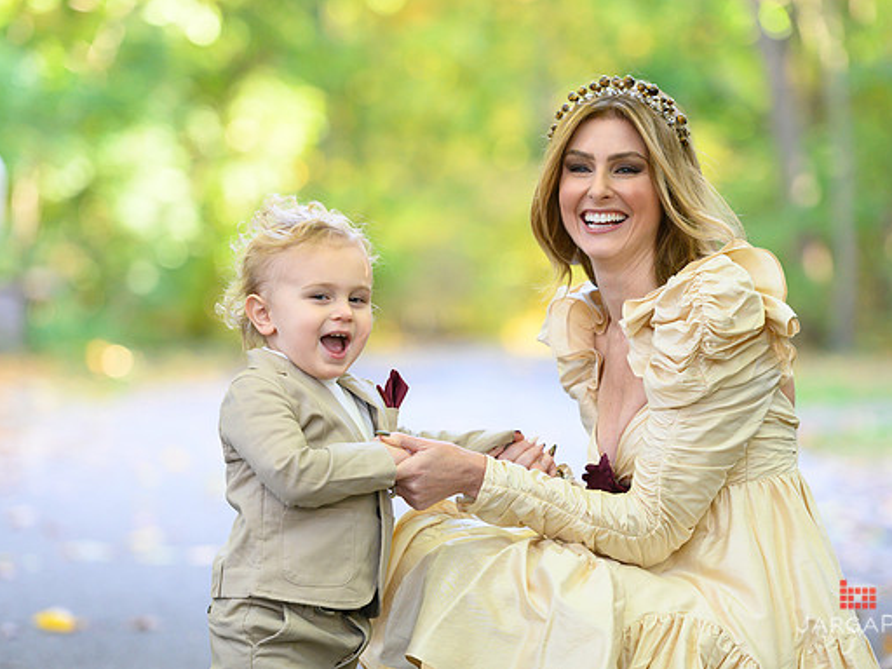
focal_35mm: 158
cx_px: 458
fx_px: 4071
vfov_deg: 9.4
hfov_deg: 12.5
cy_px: 334
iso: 1600
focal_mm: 145
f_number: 3.2
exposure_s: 1/200
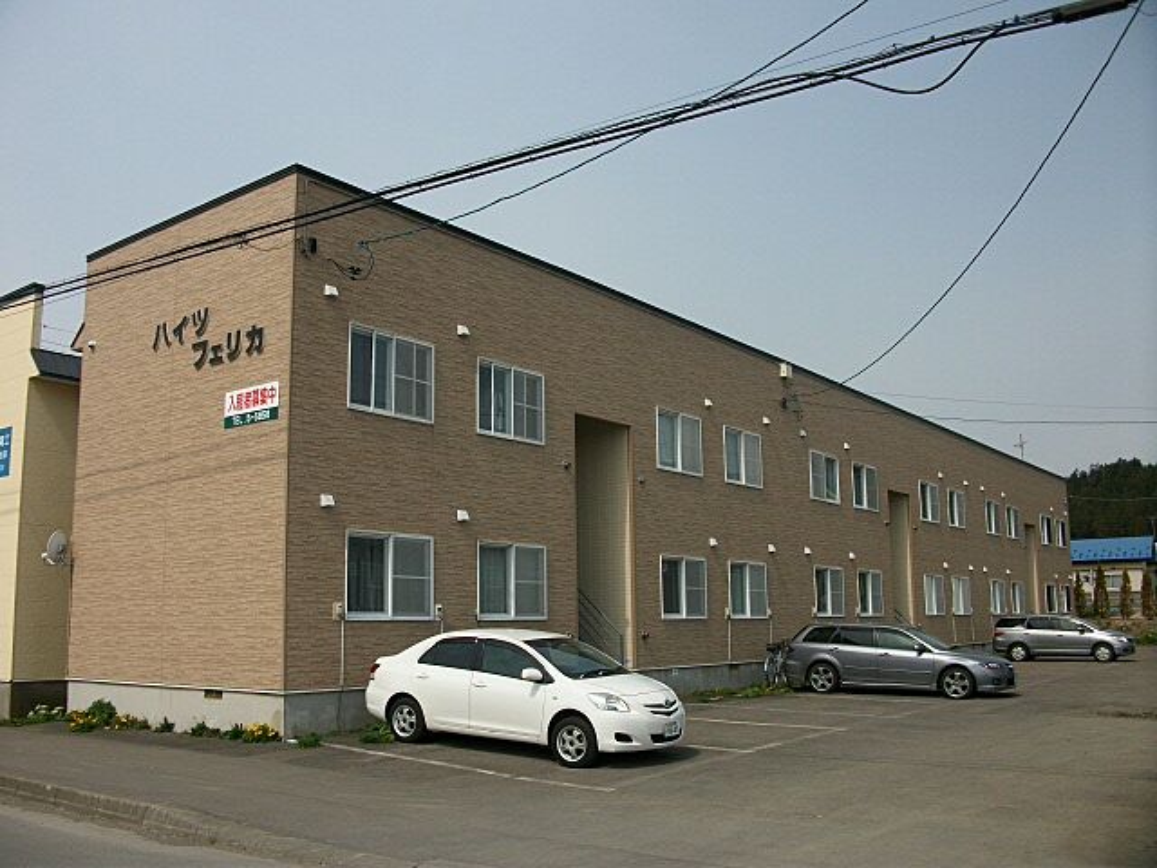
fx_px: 1036
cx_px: 578
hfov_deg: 58.4
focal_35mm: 31
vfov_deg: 45.4
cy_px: 434
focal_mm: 5.7
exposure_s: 1/243
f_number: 8.8
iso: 80
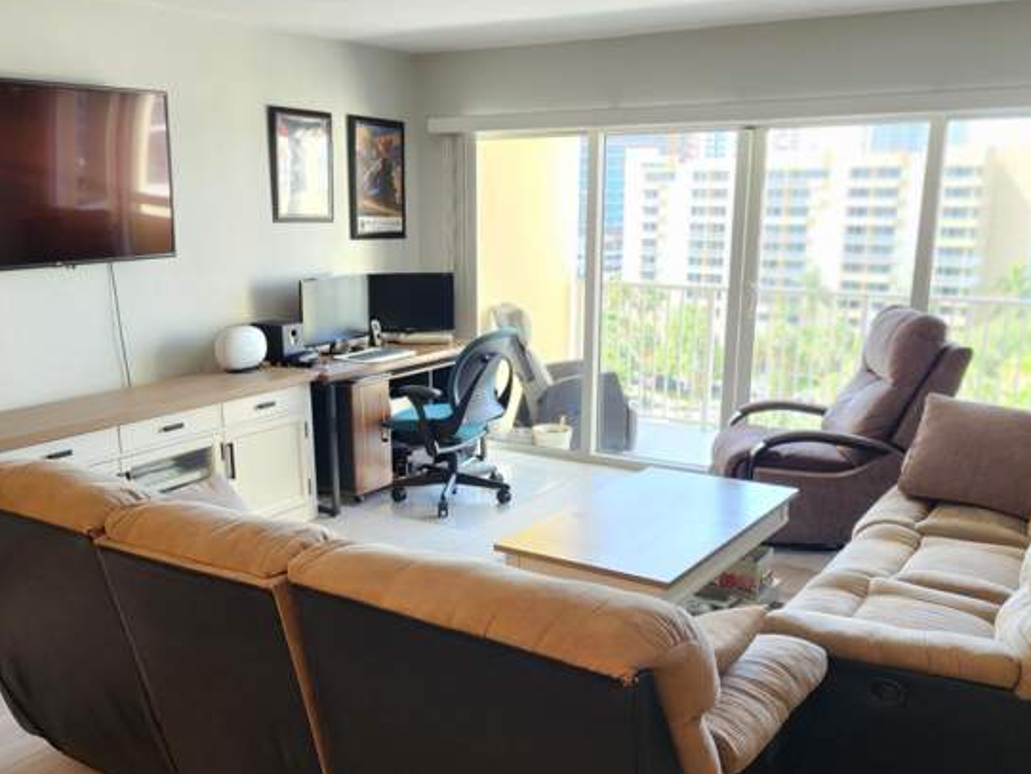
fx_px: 1013
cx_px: 501
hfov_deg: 53.9
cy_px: 456
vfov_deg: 41.7
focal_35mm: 34
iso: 160
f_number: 1.8
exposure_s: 1/60
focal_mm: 6.4
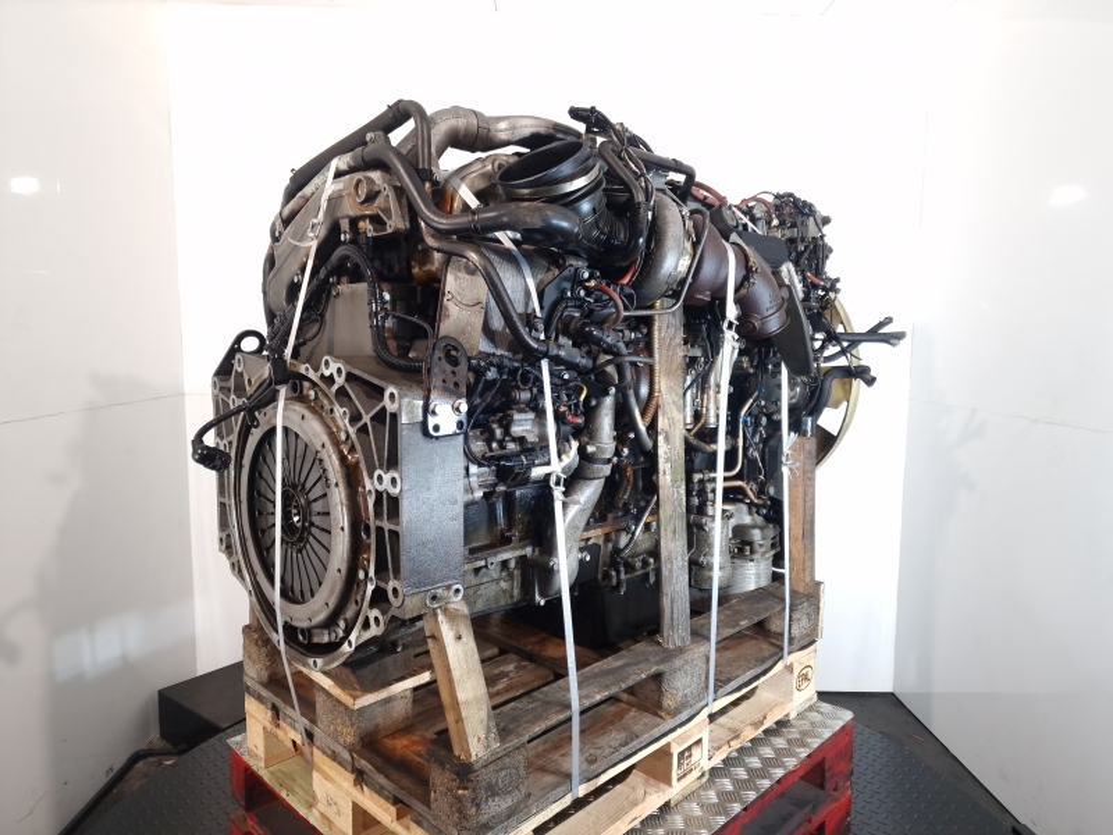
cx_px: 556
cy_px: 418
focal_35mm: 23
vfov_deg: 58.9
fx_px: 740
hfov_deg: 73.9
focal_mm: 6.4
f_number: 1.8
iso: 125
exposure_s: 1/50
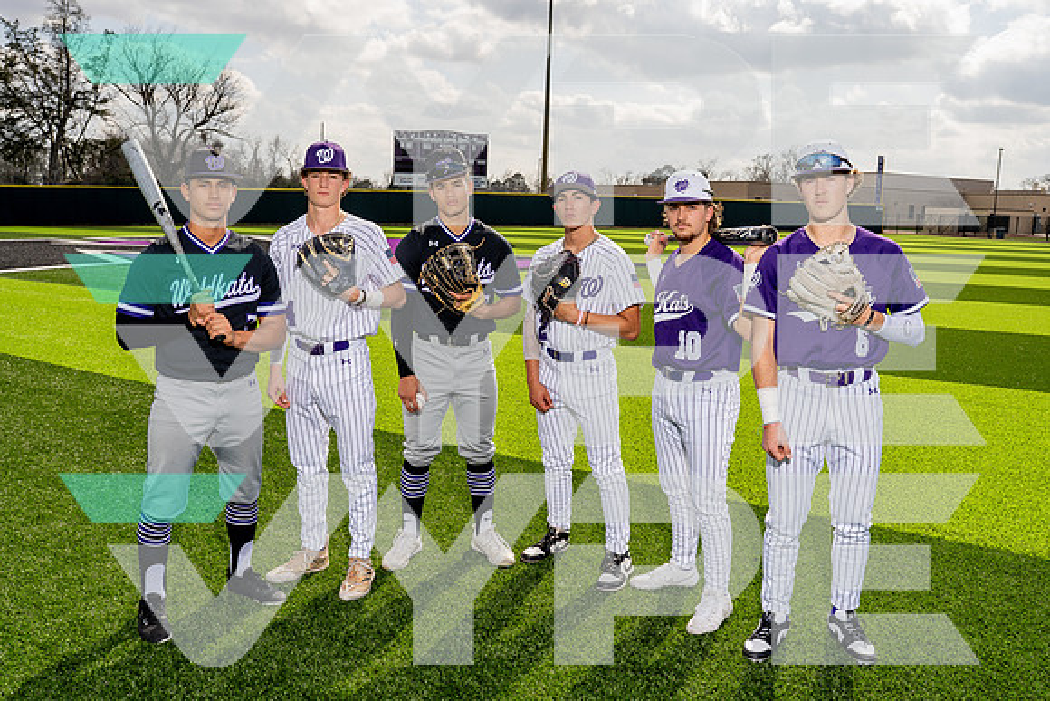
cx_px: 525
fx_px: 897
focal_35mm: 31
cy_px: 350
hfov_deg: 60.7
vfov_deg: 42.7
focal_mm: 28
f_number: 8
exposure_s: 1/250
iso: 100
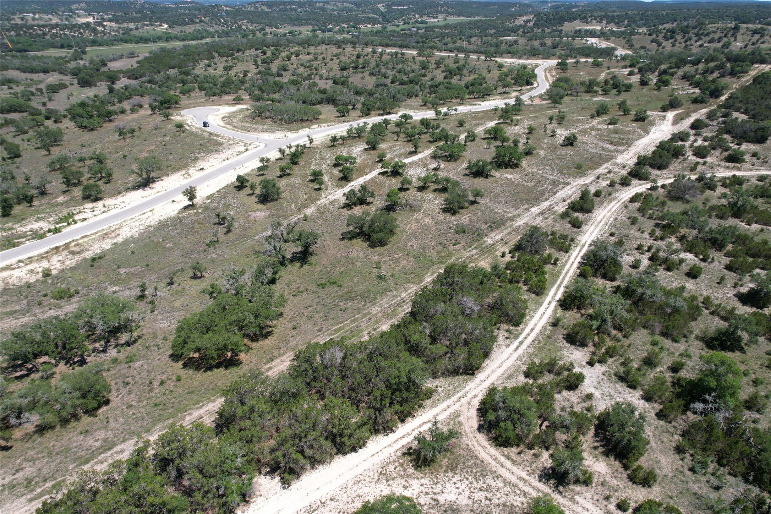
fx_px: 471
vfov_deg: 57.2
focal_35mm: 22
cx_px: 386
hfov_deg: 78.6
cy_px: 257
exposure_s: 1/1500
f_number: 2.8
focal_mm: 8.38
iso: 100
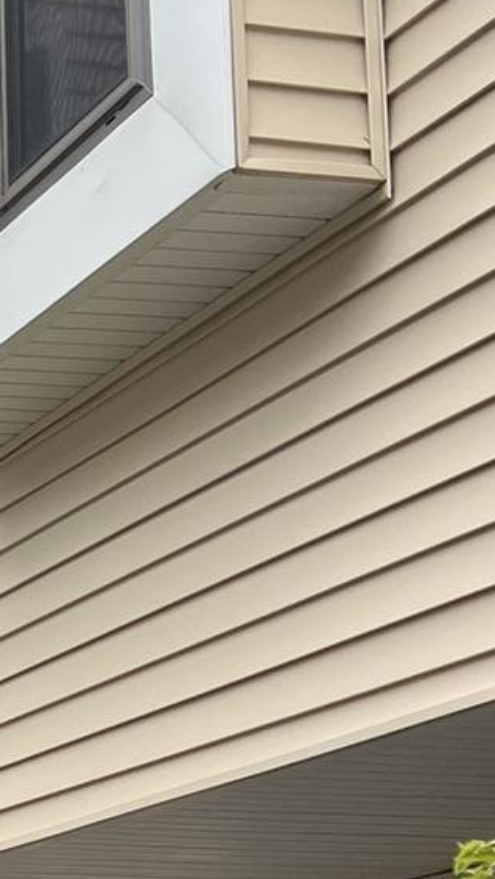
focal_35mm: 104
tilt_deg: +8.3
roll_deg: -0.5
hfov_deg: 10.6
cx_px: -512
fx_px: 2426
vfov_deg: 20.0
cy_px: 840
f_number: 1.5
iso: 50
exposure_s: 1/1488
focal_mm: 5.7
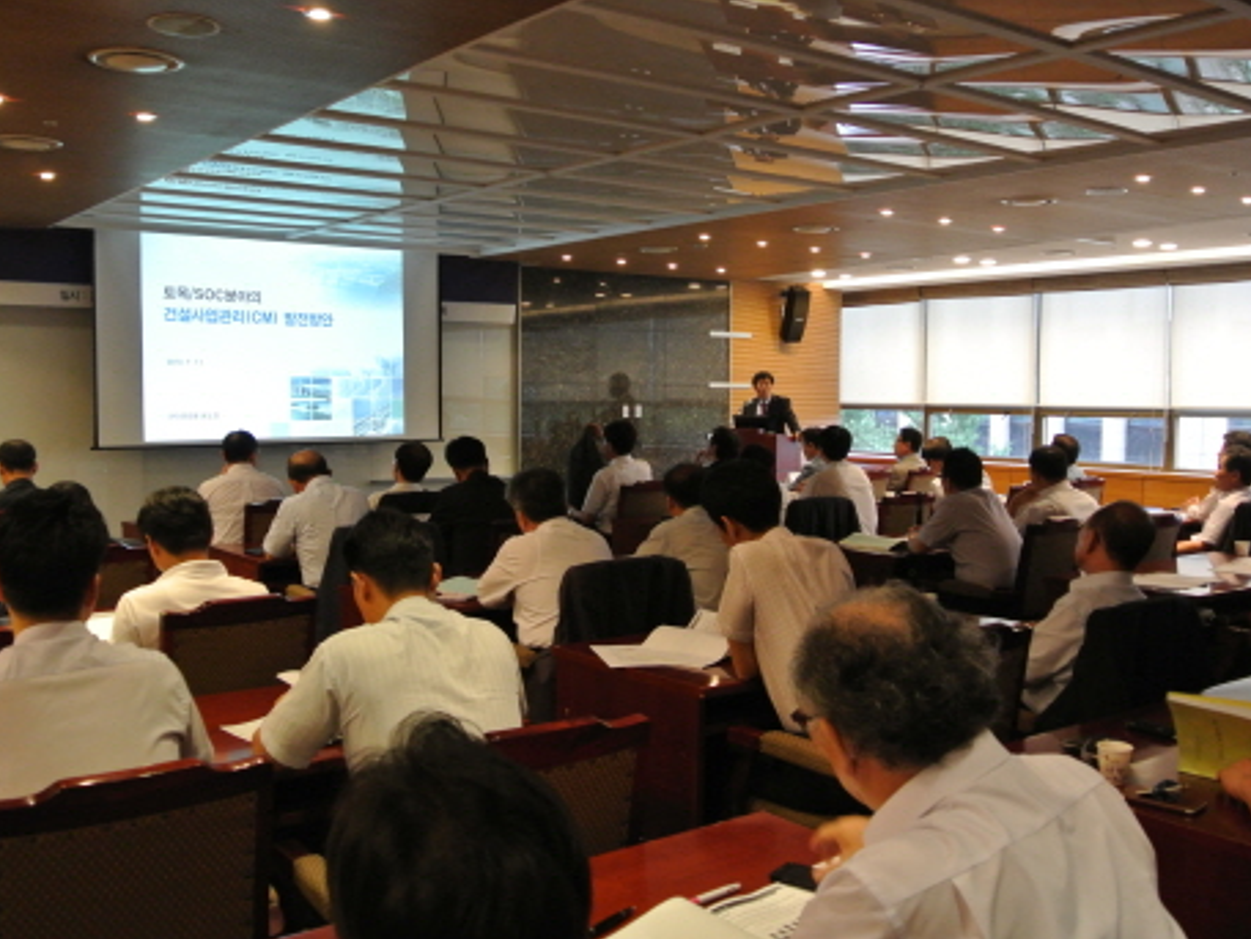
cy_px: 475
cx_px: 606
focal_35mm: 34
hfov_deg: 53.9
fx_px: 1229
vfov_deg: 41.8
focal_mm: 11.8
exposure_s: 1/40
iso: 800
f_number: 3.8
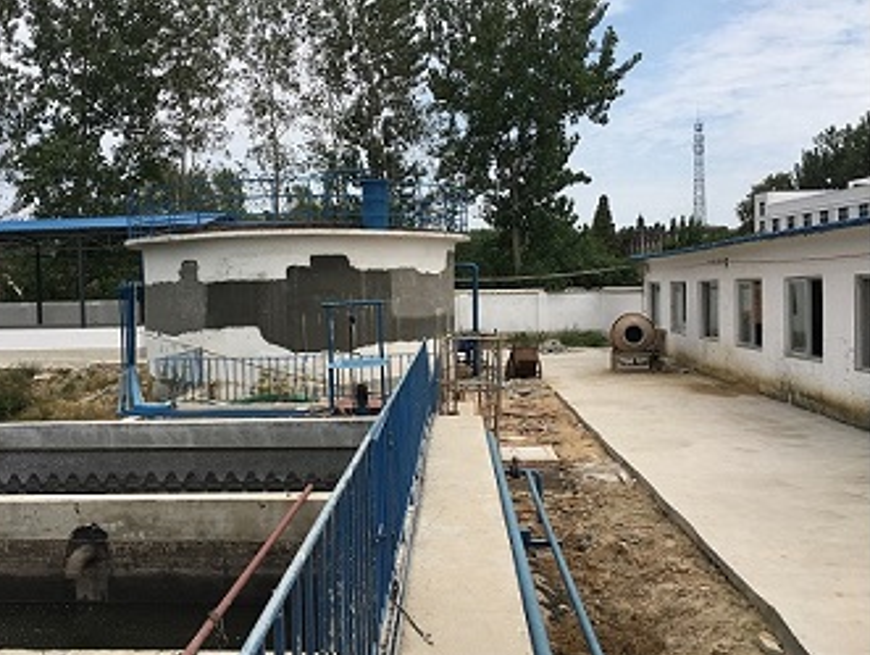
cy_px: 321
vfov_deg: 40.8
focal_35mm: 35
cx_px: 360
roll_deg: +1.3
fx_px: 881
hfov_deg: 52.3
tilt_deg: -1.5
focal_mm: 4.15
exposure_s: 1/1876
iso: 25
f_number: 2.2
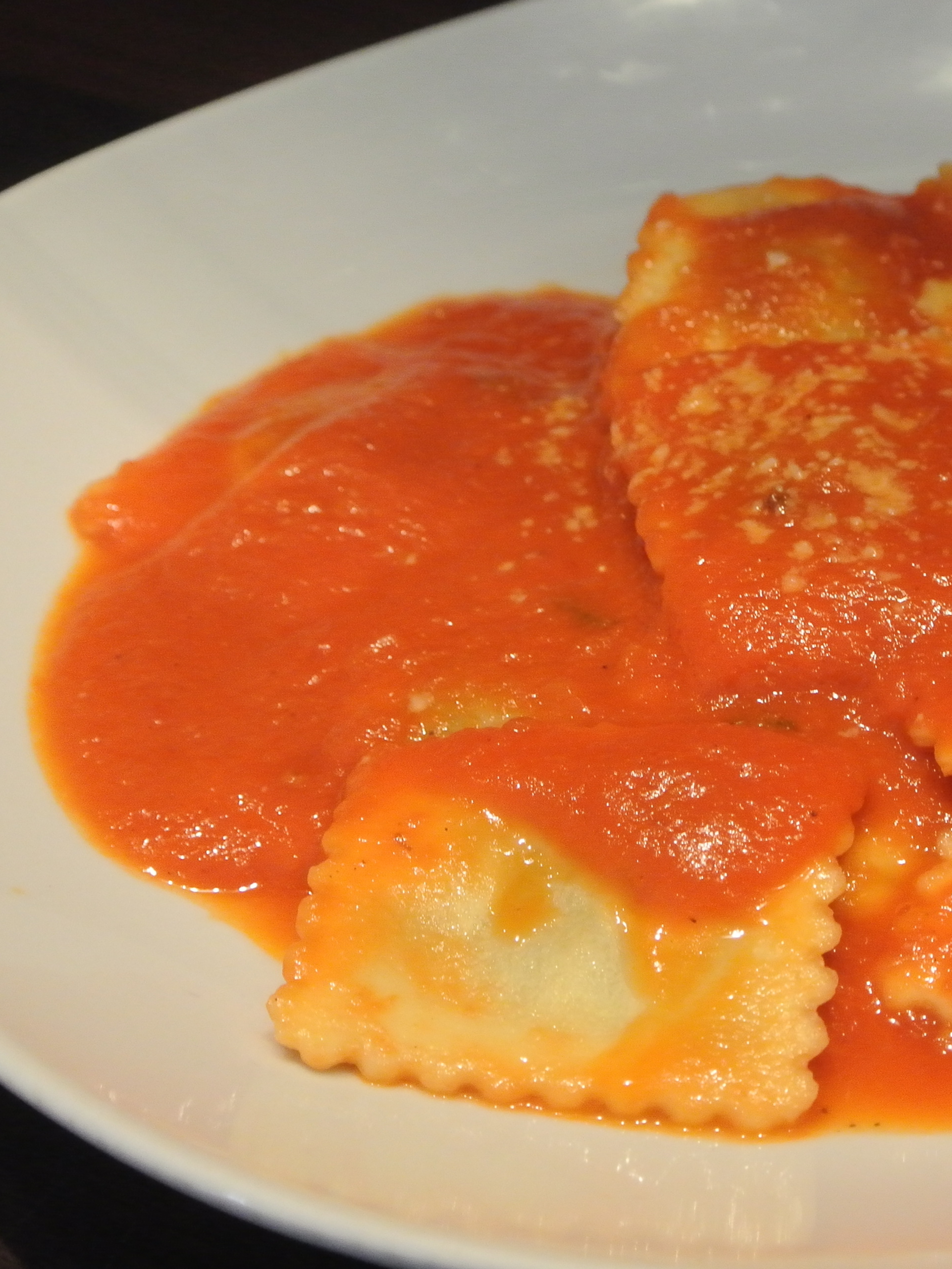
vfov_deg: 30.3
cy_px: 636
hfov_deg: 22.5
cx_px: 806
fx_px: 2347
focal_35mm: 64
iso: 3200
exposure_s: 1/100
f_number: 4.2
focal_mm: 16.3
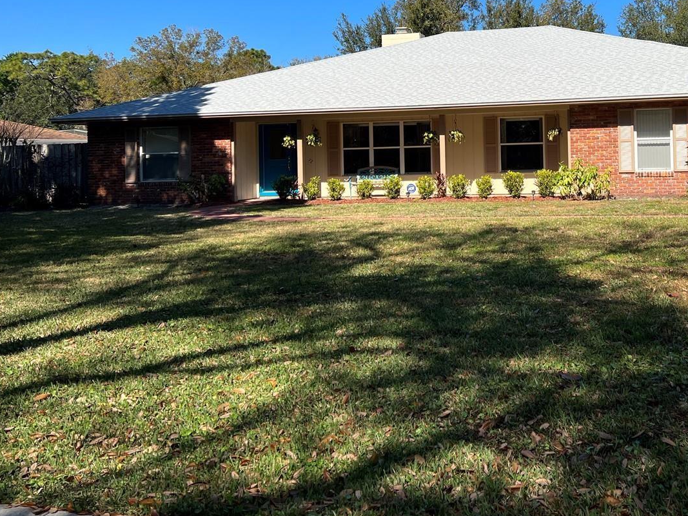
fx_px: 775
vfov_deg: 36.1
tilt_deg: +0.2
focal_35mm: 39
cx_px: 497
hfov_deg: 46.5
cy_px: 142
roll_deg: +1.4
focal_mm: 5.7
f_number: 1.5
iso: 50
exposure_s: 1/3968
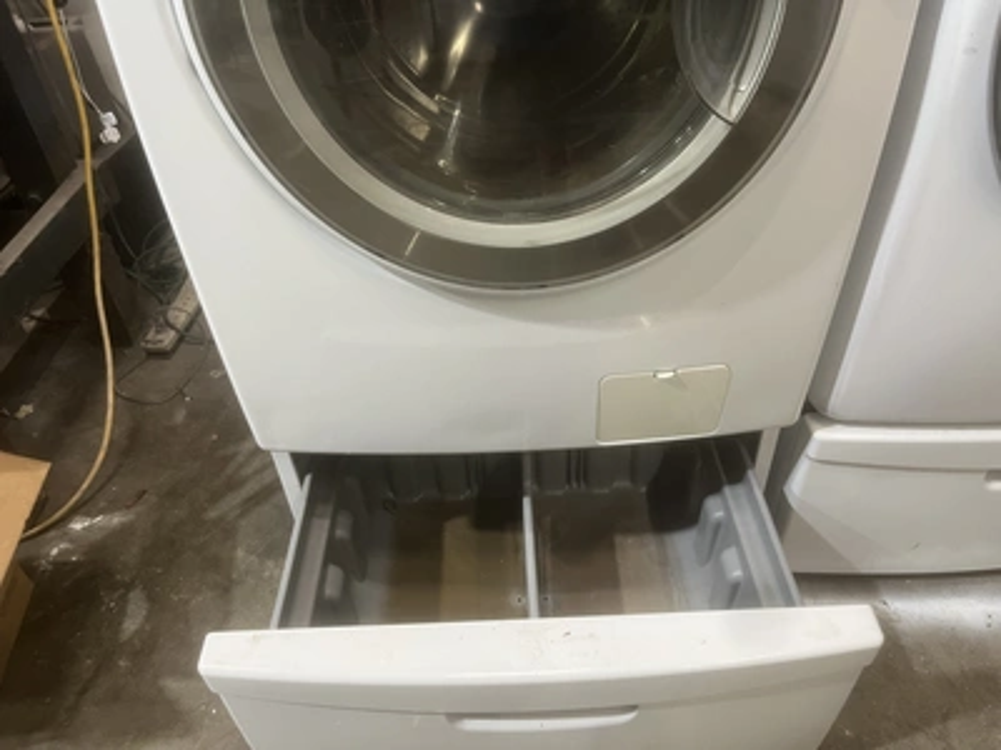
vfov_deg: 53.1
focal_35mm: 26
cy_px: 375
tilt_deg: -40.3
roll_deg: +5.3
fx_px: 752
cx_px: 500
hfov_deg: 67.3
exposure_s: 1/60
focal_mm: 5.1
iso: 125
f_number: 1.6
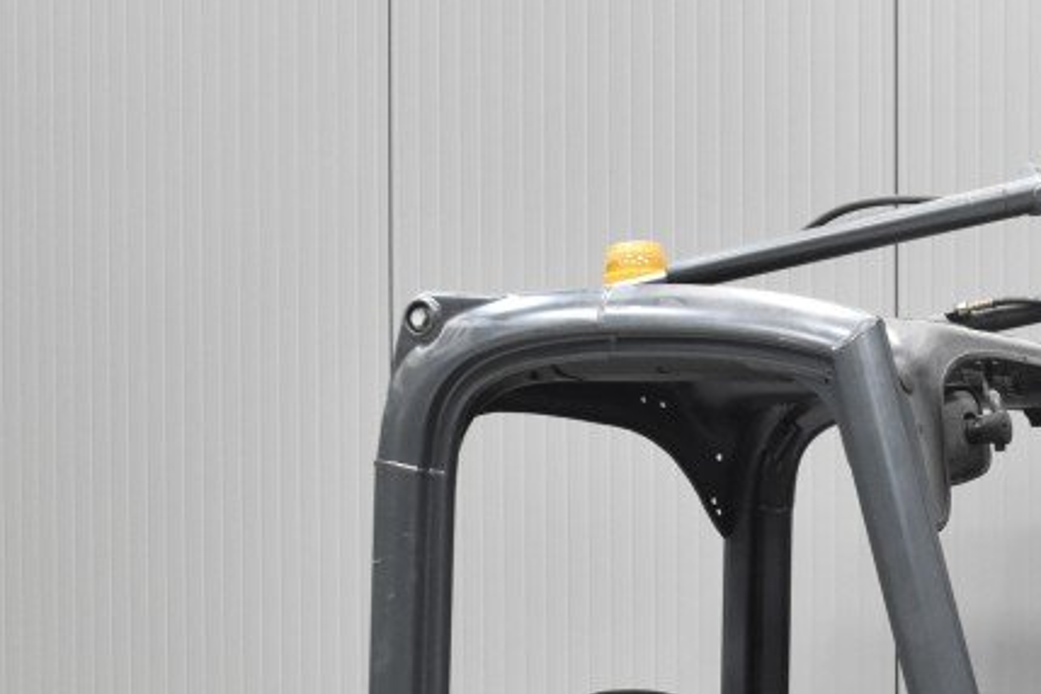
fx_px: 3279
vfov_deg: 11.8
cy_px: 888
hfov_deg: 17.4
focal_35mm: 113
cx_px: 1165
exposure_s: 1/25
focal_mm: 27
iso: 1600
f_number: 5.6
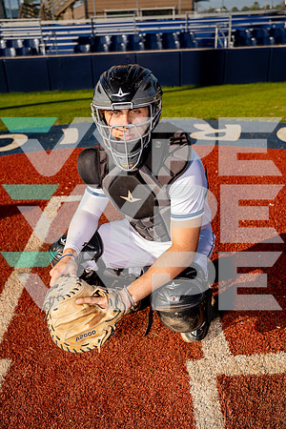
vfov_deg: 58.7
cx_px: 143
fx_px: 381
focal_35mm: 32
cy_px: 214
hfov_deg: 41.1
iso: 100
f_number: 4
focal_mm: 32
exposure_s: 1/1250
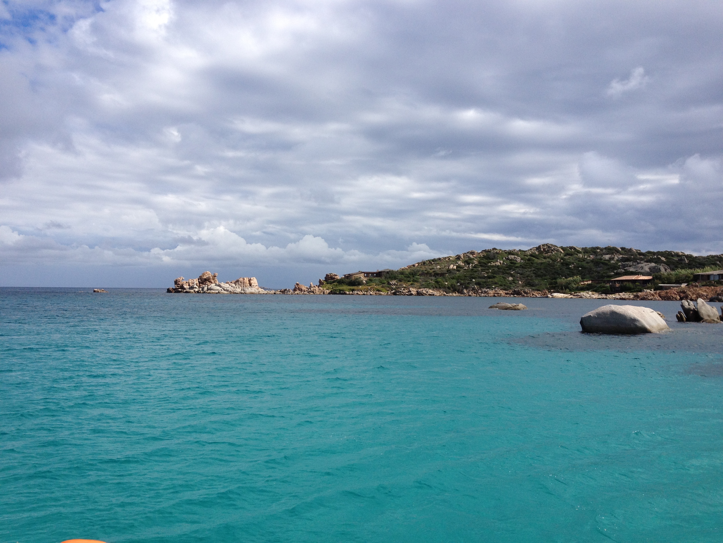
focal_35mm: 35
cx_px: 362
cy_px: 272
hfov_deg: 52.6
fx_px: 731
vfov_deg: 40.7
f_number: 2.4
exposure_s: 1/2404
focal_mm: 4.28
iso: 64
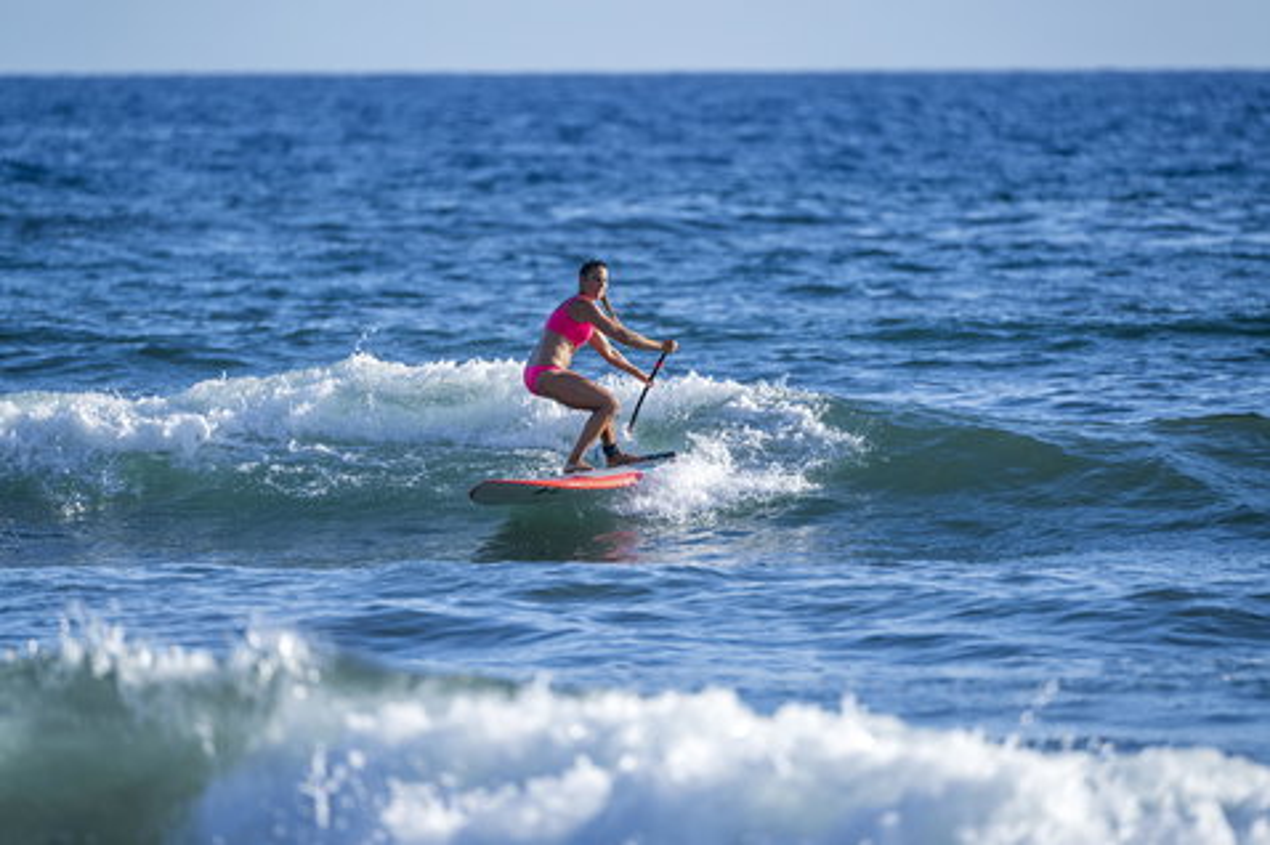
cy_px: 422
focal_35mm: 560
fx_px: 19741
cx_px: 635
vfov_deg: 2.5
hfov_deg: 3.7
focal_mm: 560
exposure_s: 1/1250
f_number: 5.6
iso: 250
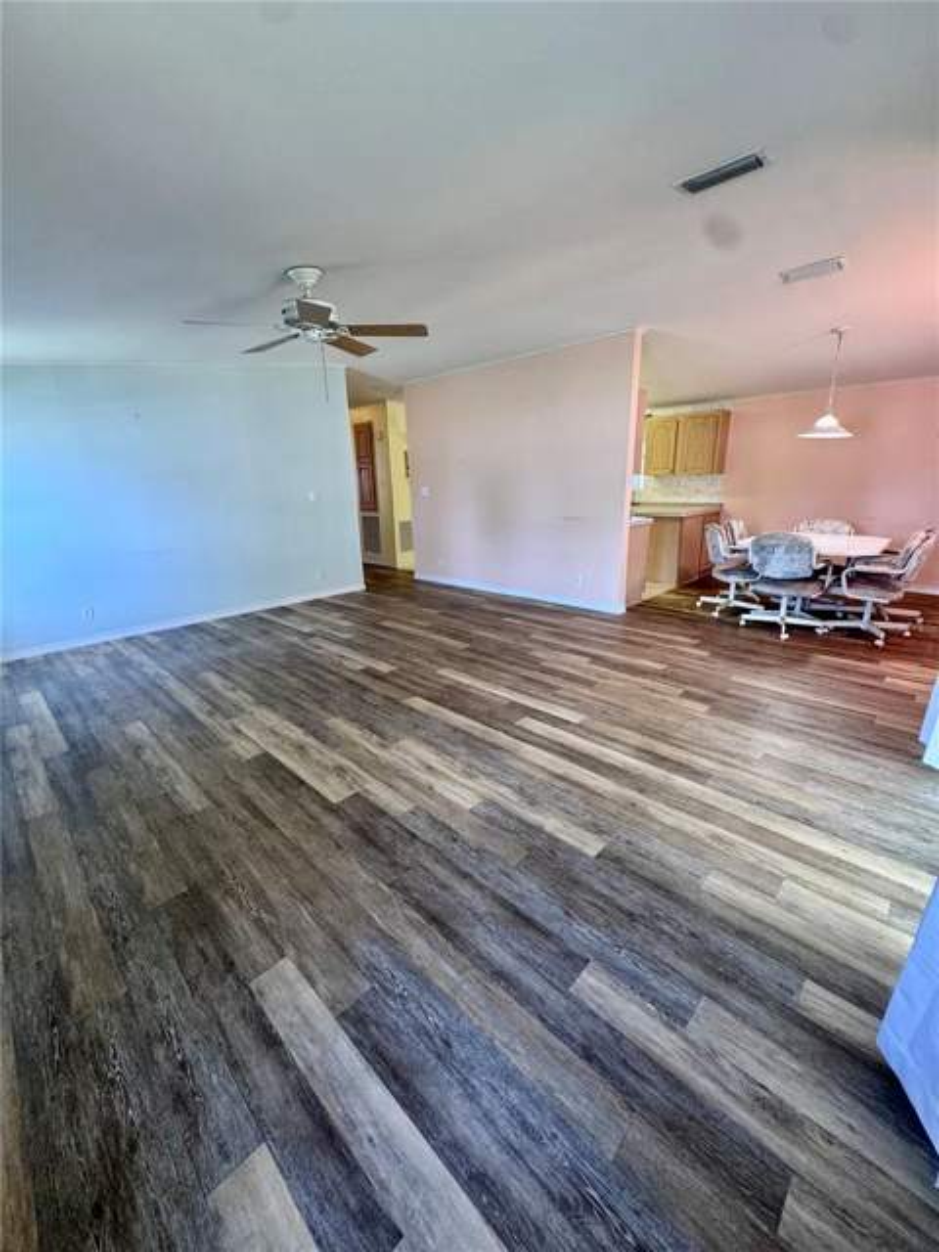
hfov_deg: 85.7
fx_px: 506
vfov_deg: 102.1
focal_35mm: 14
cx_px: 470
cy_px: 626
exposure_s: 1/60
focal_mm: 2.22
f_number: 2.2
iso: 200
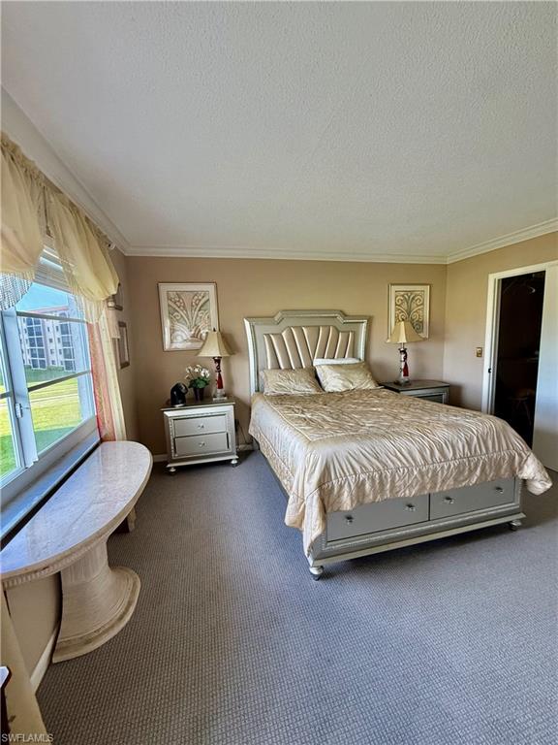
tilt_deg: -7.4
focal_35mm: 14
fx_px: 301
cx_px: 279
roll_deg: +1.9
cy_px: 372
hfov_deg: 85.7
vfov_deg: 102.1
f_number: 2.2
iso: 320
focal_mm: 2.22
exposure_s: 1/99
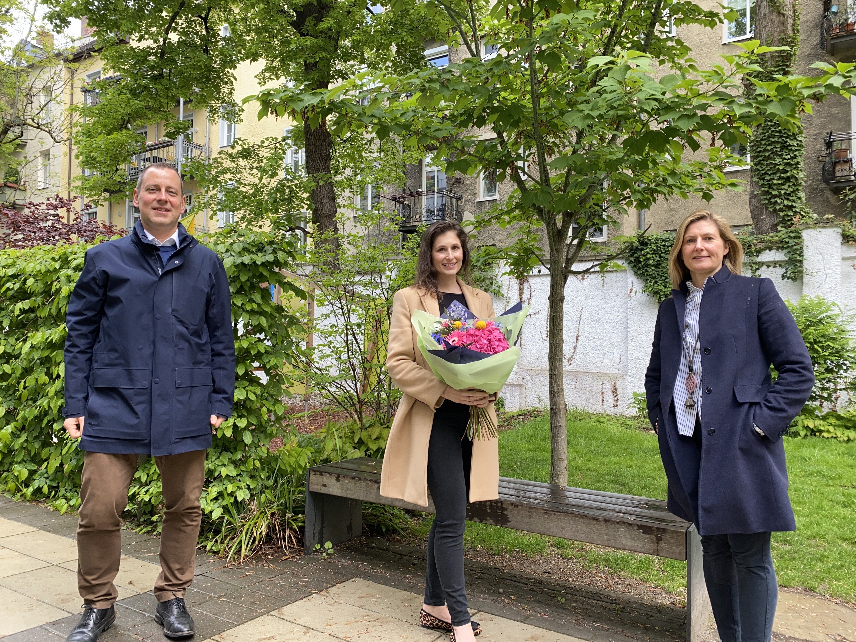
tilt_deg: +1.9
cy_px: 321
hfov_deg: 67.3
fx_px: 643
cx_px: 428
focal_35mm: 26
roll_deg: -0.6
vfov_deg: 53.1
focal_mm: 4.25
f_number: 1.8
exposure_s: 1/180
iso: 32
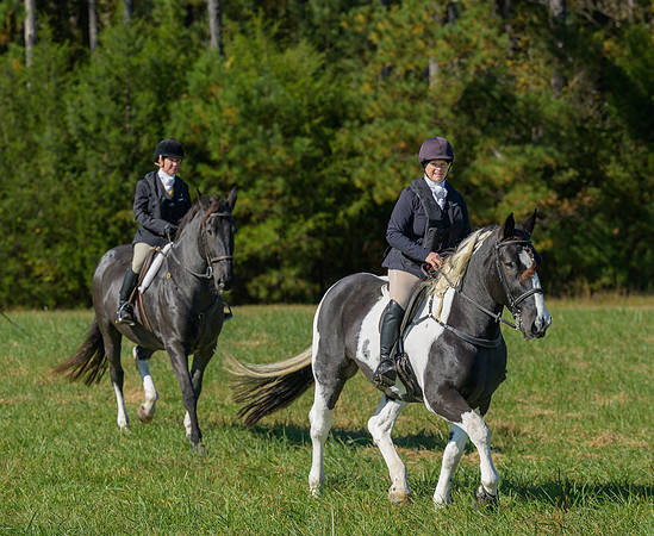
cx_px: 352
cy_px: 234
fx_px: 2848
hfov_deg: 13.1
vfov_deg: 10.8
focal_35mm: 146
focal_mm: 110
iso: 200
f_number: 4
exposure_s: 1/800
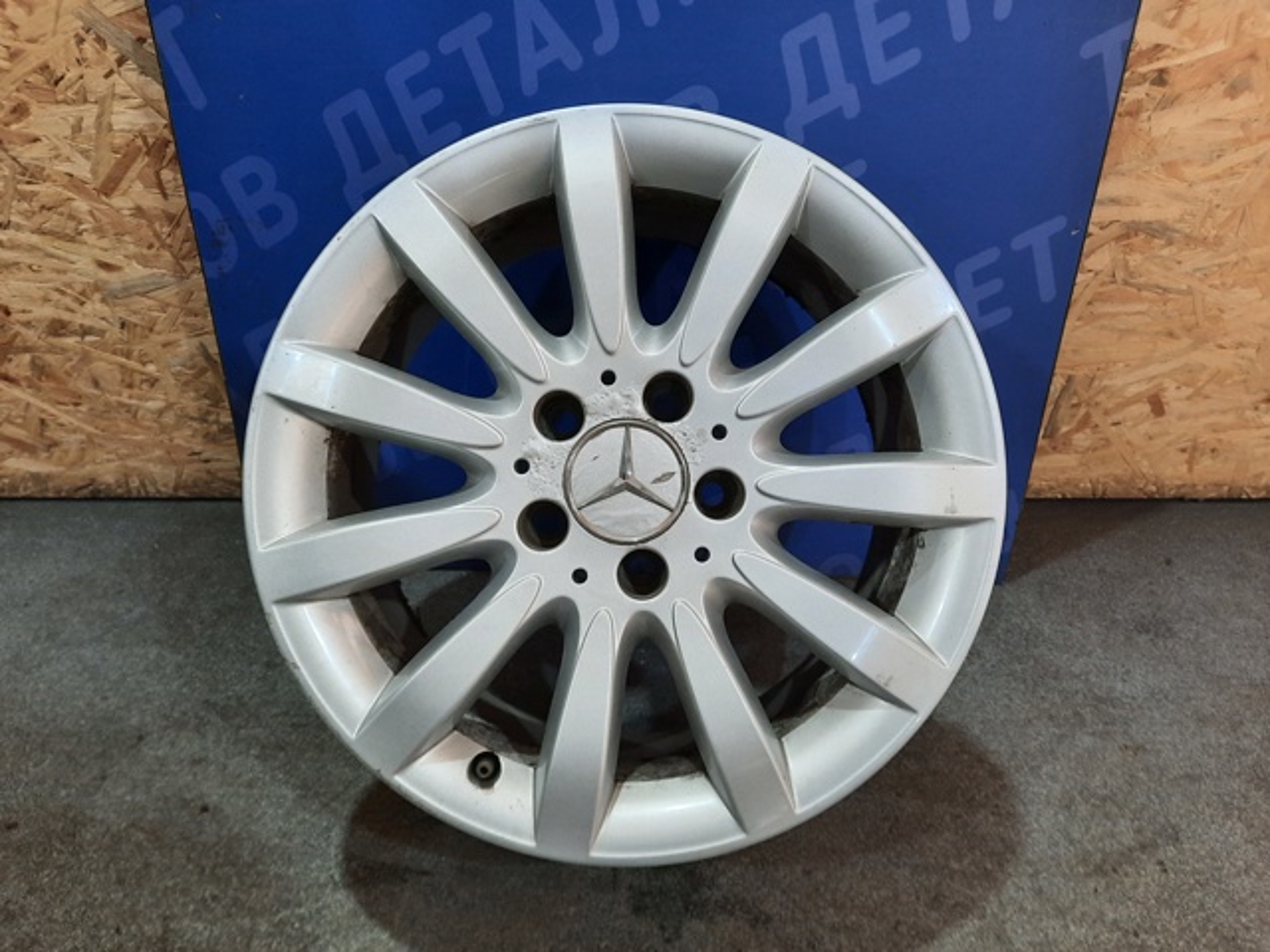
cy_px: 476
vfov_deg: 54.9
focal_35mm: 25
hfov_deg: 69.4
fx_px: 917
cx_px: 635
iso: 400
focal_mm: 4.6
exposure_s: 1/50
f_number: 2
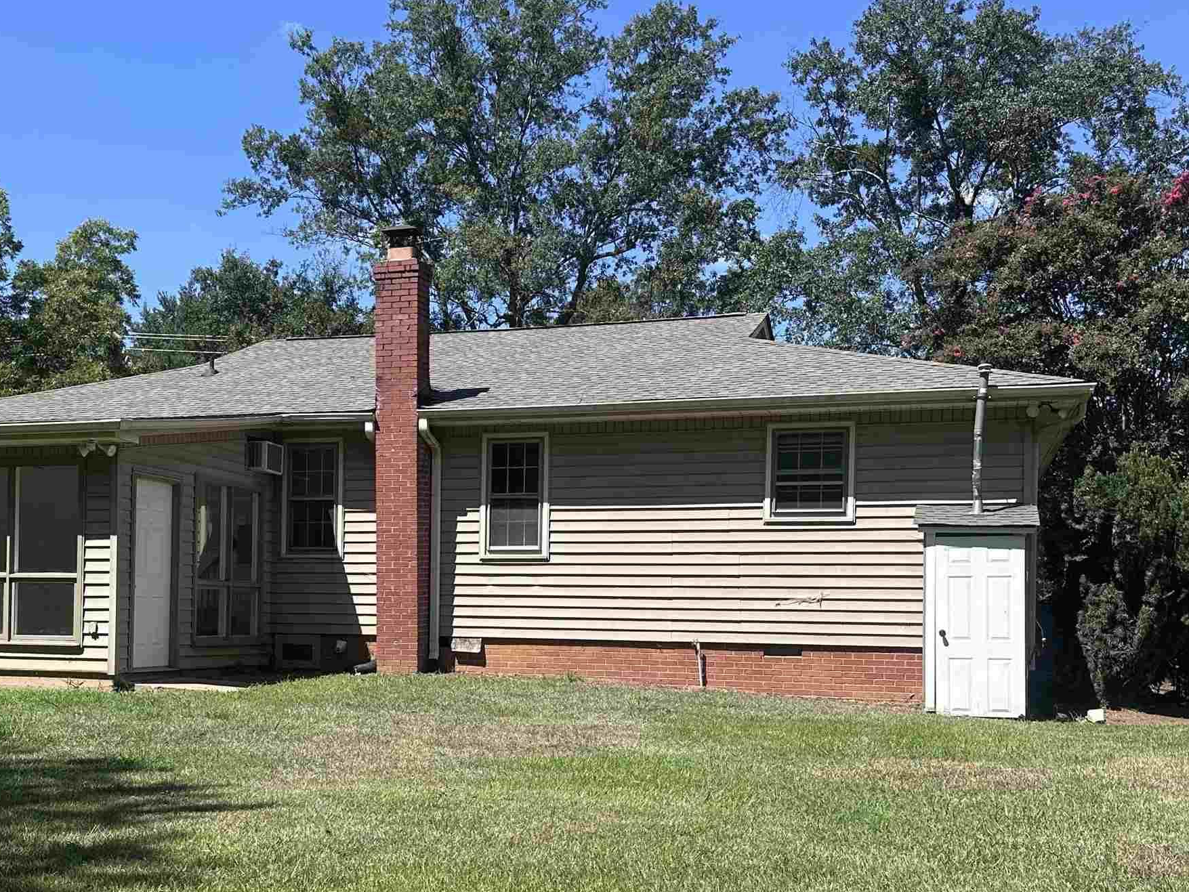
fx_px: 1443
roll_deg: -0.9
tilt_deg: +0.2
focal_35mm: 42
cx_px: 423
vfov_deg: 34.0
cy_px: 606
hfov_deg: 44.3
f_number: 1.78
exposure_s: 1/3058
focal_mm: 6.86
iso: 80
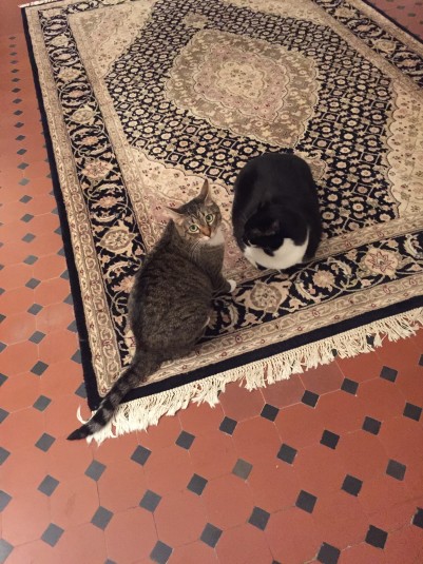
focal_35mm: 29
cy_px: 282
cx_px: 212
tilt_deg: -50.8
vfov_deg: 61.7
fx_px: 473
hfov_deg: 48.2
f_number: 2.2
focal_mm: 4.15
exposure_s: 1/15
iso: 400
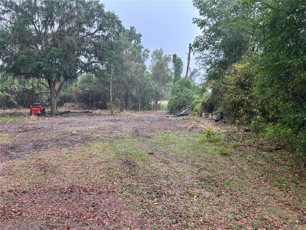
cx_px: 153
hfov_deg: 67.3
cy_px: 115
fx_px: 230
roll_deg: -1.0
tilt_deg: -4.2
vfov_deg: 53.1
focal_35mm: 26
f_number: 1.5
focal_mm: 5.7
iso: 40
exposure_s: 1/220
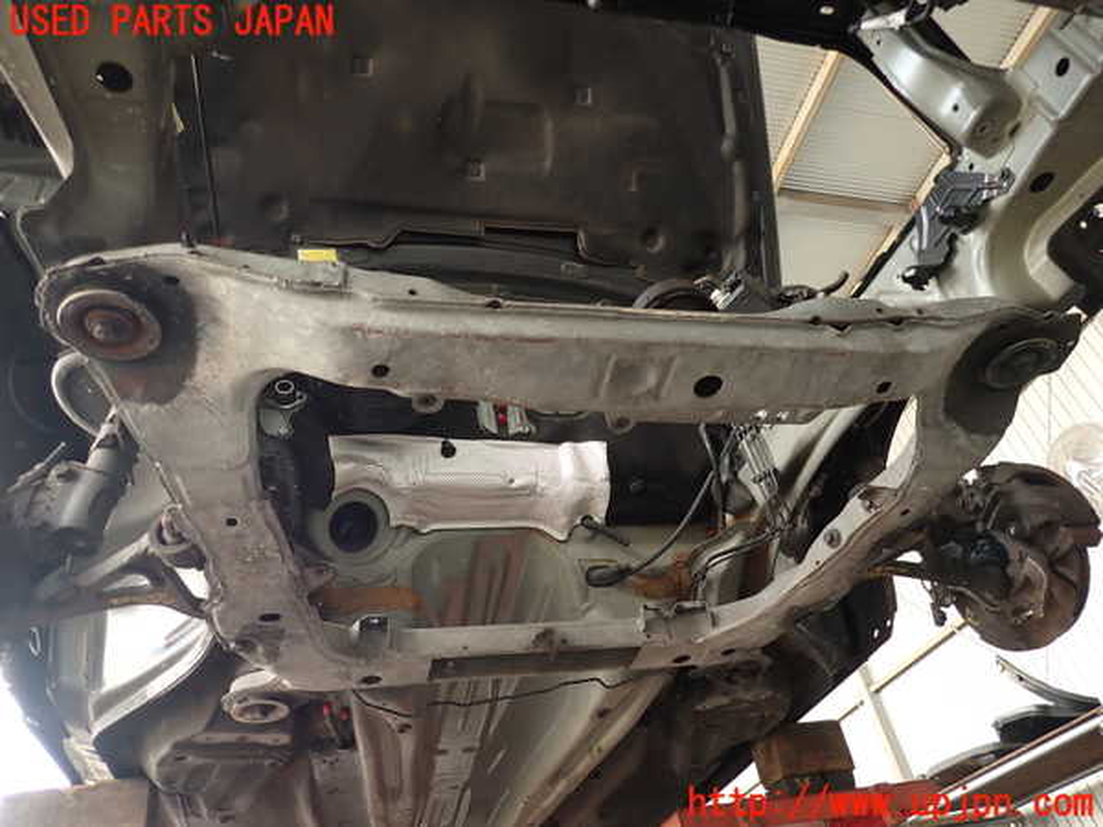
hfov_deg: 69.4
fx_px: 797
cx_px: 552
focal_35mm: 25
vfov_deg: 54.9
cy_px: 414
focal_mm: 4.5
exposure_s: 1/60
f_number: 2
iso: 160
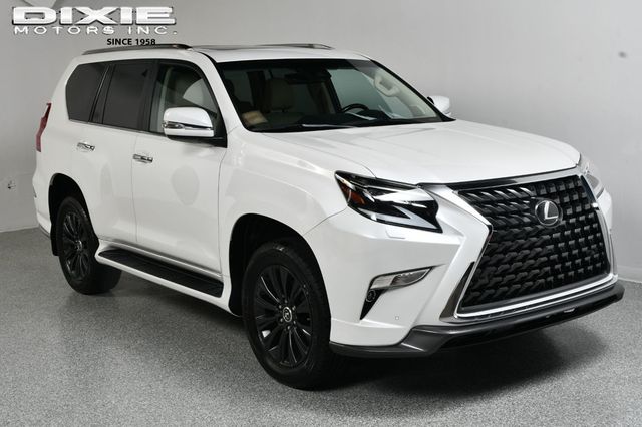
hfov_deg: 41.1
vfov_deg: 28.0
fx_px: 856
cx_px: 321
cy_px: 214
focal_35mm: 48
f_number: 13
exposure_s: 1/160
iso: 100
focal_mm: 32
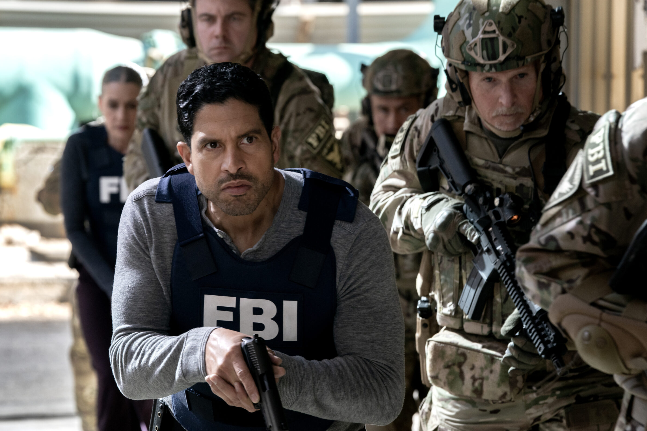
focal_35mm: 199
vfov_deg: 6.9
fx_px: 3576
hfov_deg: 10.3
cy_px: 208
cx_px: 301
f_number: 8
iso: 1250
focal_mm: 186
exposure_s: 1/250
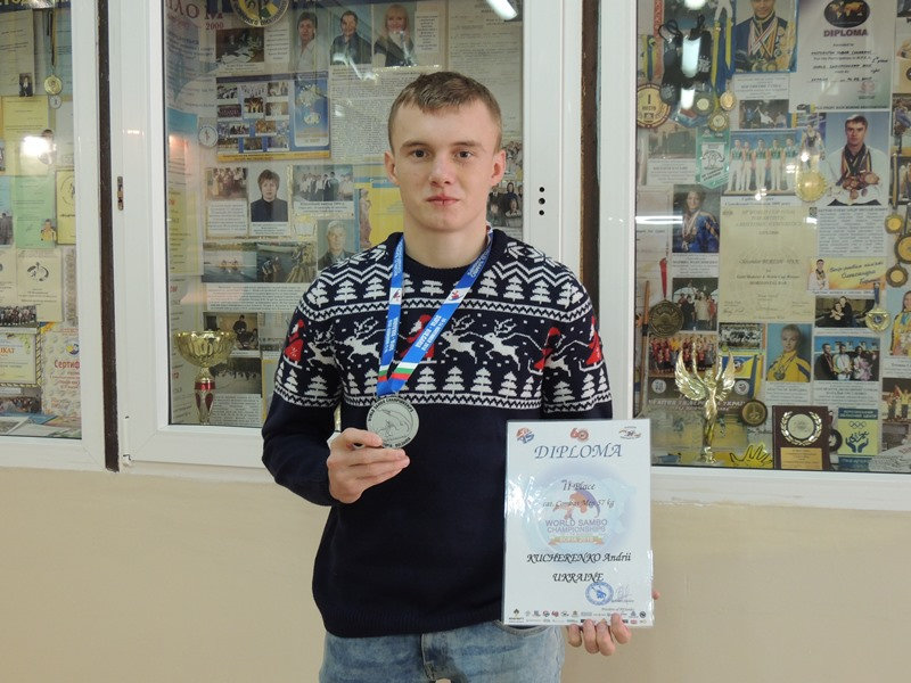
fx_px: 1053
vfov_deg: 36.0
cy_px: 342
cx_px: 456
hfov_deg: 46.8
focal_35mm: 40
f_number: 3.3
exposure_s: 1/13
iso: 400
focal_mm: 7.1
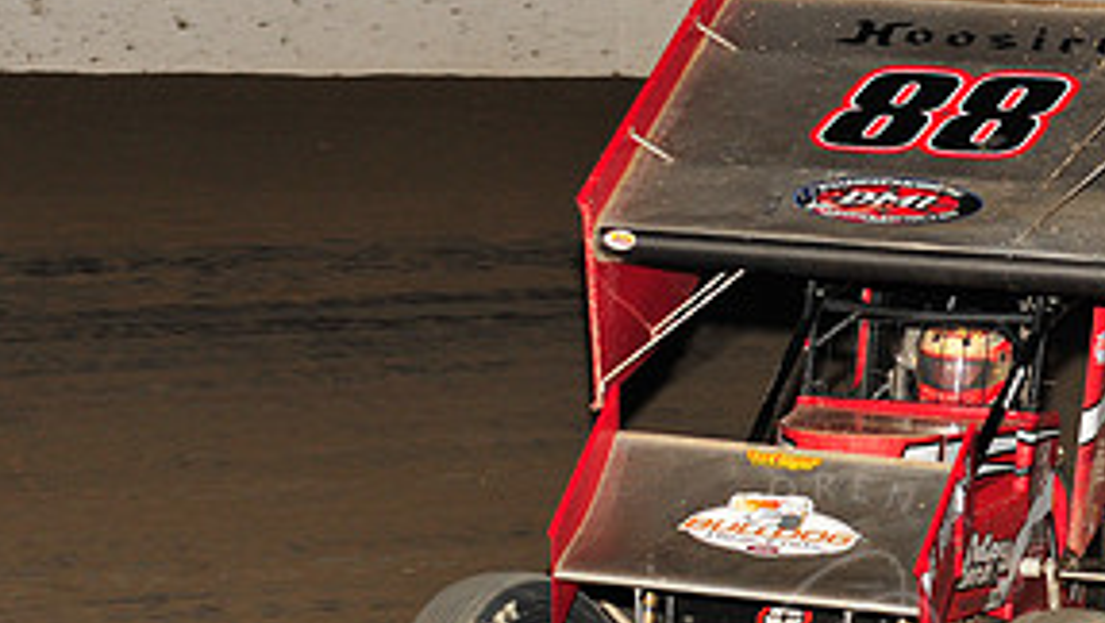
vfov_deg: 5.5
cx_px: 824
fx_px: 6510
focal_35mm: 222
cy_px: 350
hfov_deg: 9.7
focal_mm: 105
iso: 1000
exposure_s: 1/320
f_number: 6.3
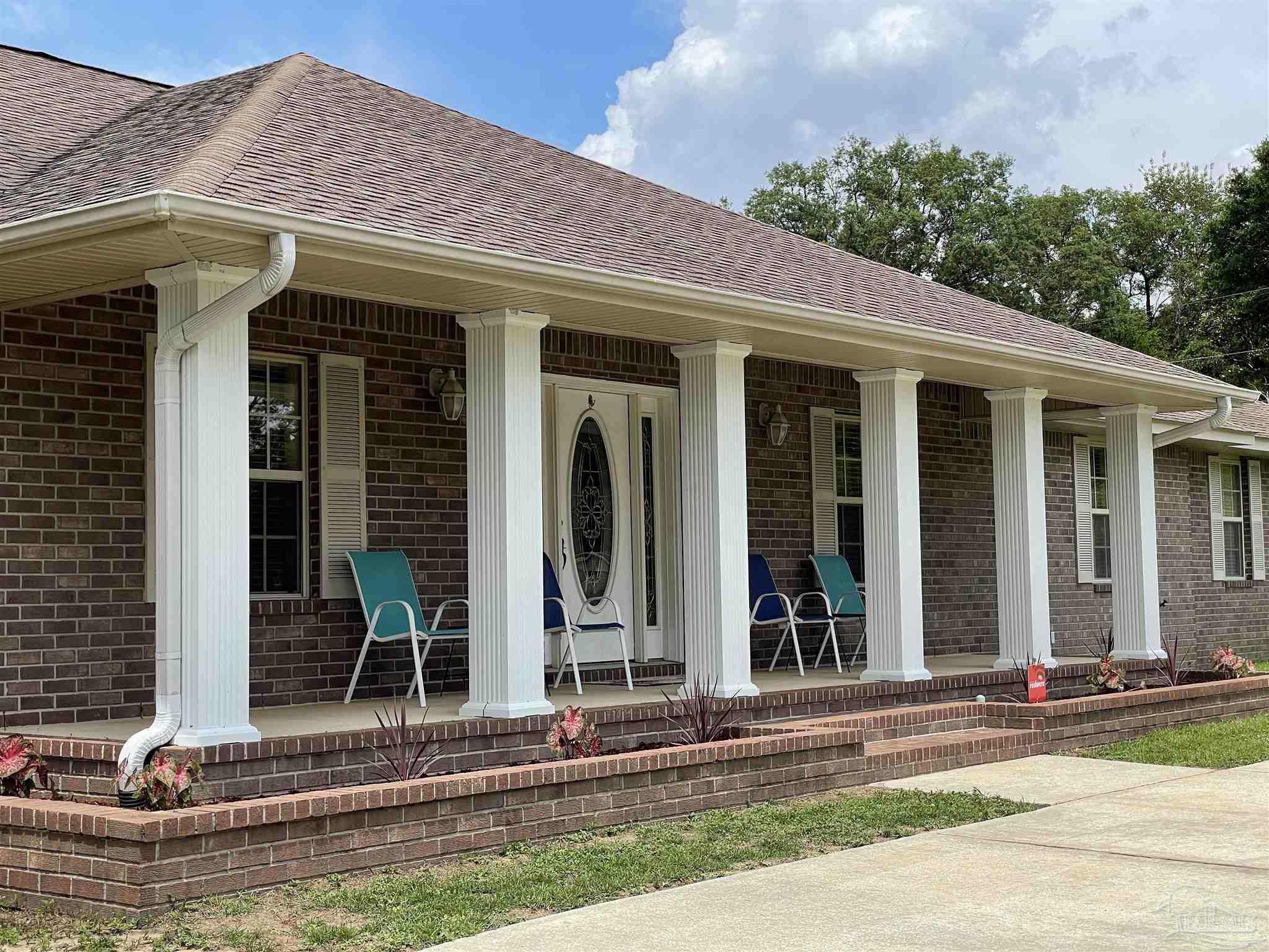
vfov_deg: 28.0
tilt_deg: +3.7
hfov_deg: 36.8
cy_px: 476
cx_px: 634
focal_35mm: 52
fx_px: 1906
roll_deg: +1.4
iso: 25
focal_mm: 6
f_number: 2
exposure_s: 1/1332
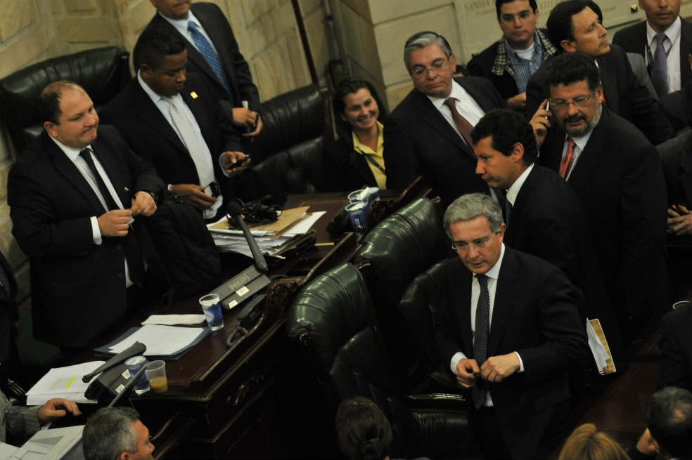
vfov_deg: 8.3
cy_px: 230
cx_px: 346
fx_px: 3170
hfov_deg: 12.5
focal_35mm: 165
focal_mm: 110
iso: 1000
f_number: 2.8
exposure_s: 1/50
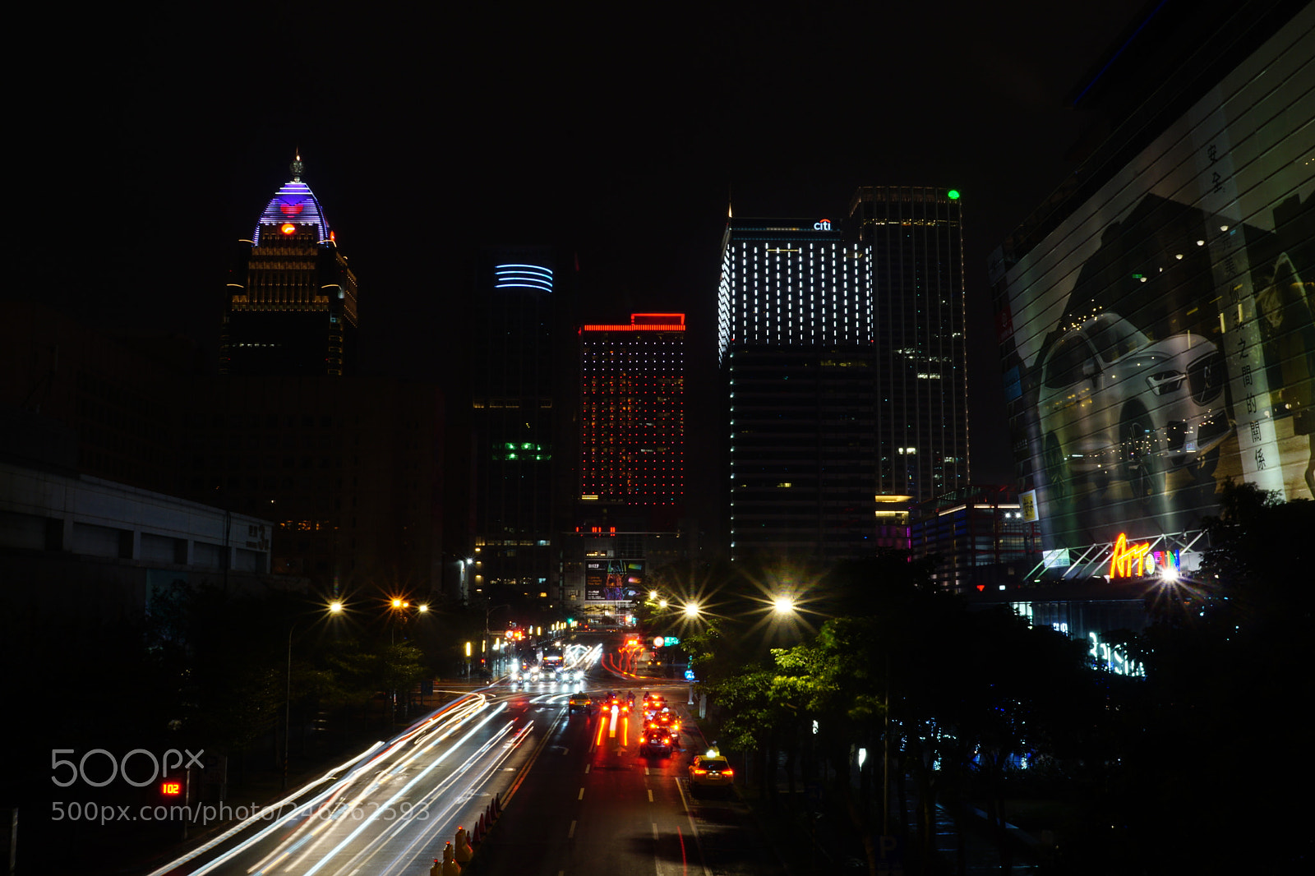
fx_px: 1315
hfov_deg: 53.1
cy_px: 438
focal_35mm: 36
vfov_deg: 36.9
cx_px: 658
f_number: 22
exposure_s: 10
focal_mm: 24
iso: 100
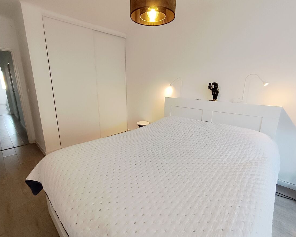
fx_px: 149
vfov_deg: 77.0
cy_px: 120
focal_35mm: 17
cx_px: 145
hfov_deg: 89.6
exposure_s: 1/50
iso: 193
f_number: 2.2
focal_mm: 1.66
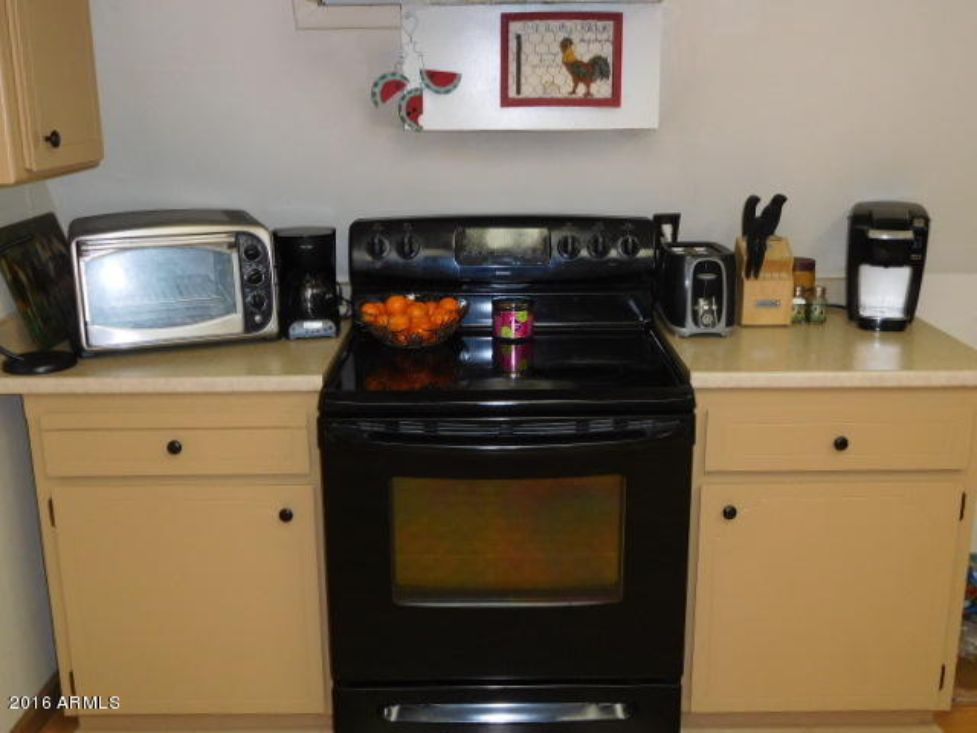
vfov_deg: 40.7
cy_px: 366
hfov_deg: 52.6
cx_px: 488
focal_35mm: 35
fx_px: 988
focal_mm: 6.2
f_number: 3.8
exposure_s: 1/30
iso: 220
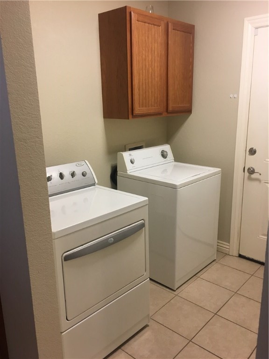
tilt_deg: -13.8
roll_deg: +1.4
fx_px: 300
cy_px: 180
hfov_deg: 48.2
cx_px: 134
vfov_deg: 61.7
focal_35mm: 29
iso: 64
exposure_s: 1/30
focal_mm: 4.15
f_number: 2.2
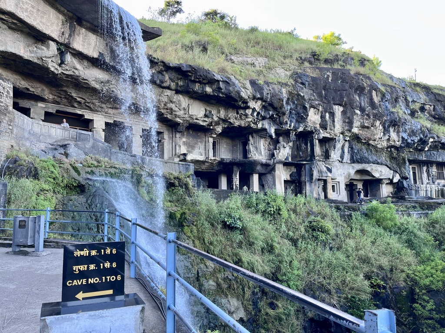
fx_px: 334
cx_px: 222
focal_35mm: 26
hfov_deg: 67.3
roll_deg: +1.2
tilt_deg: +7.7
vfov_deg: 53.1
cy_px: 166
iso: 50
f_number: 1.6
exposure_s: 1/122
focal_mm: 5.1
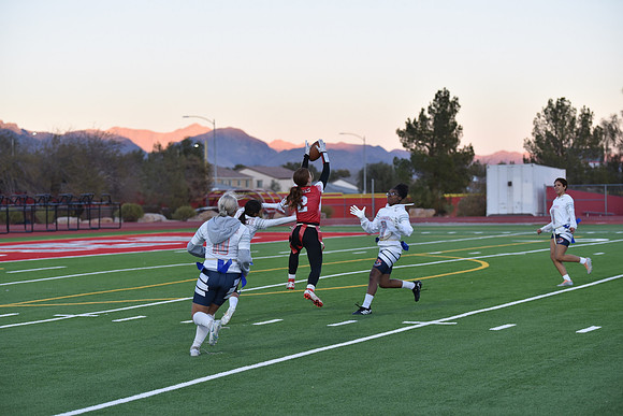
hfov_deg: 22.1
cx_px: 312
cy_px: 208
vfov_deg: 14.9
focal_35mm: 92
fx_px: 1592
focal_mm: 92
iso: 560
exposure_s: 1/800
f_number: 2.8
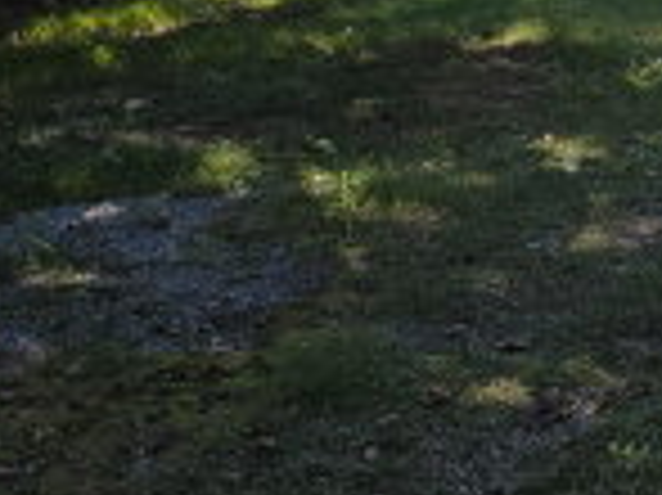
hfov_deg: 21.8
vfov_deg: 17.8
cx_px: 878
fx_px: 1529
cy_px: -45
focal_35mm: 80
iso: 12
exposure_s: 1/129
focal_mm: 6.3
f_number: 1.7
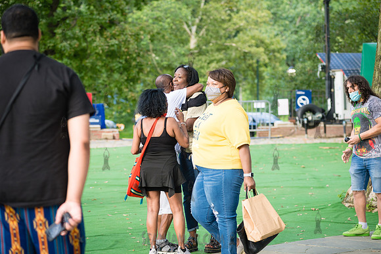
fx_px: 1270
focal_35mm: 120
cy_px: 127
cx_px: 190
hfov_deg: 17.1
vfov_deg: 11.4
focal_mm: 120
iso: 500
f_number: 5
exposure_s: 1/250
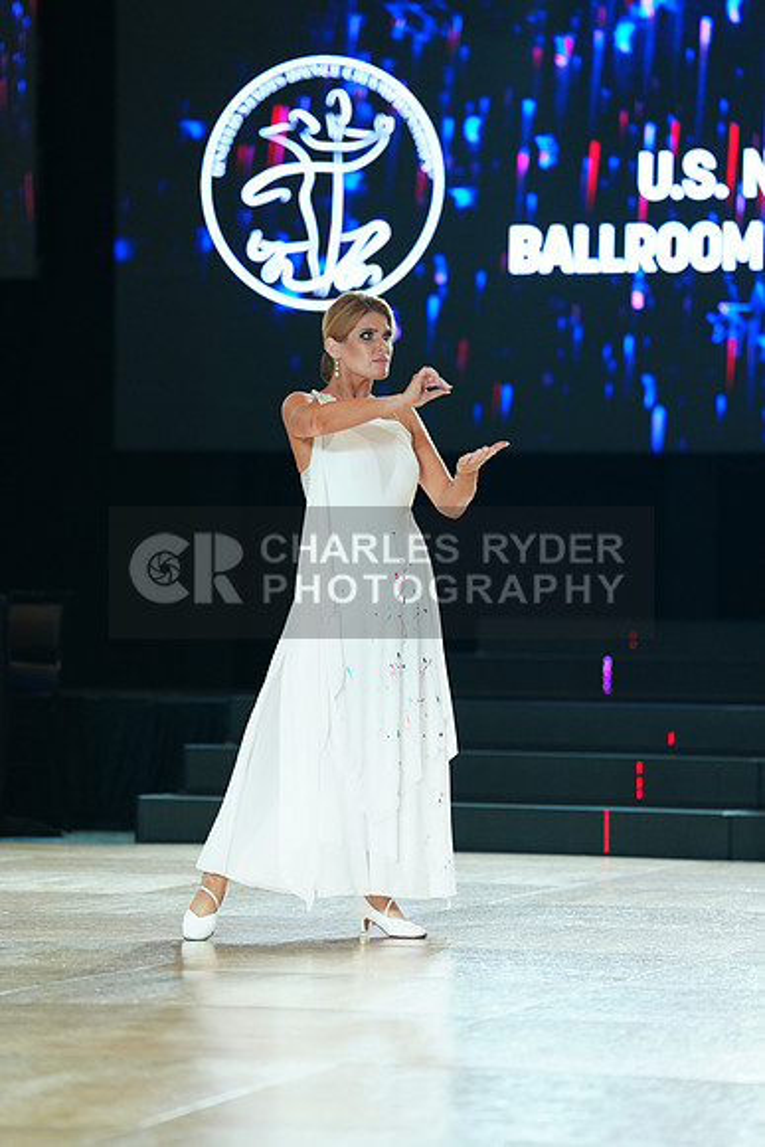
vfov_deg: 14.2
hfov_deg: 9.5
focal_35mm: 144
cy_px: 574
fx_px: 4587
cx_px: 382
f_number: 2.8
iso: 2000
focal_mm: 144
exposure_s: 1/400
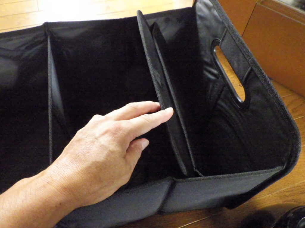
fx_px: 247
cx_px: 152
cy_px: 114
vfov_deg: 49.7
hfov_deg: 63.4
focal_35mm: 28
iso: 4000
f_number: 3.5
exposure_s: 1/60
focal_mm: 5
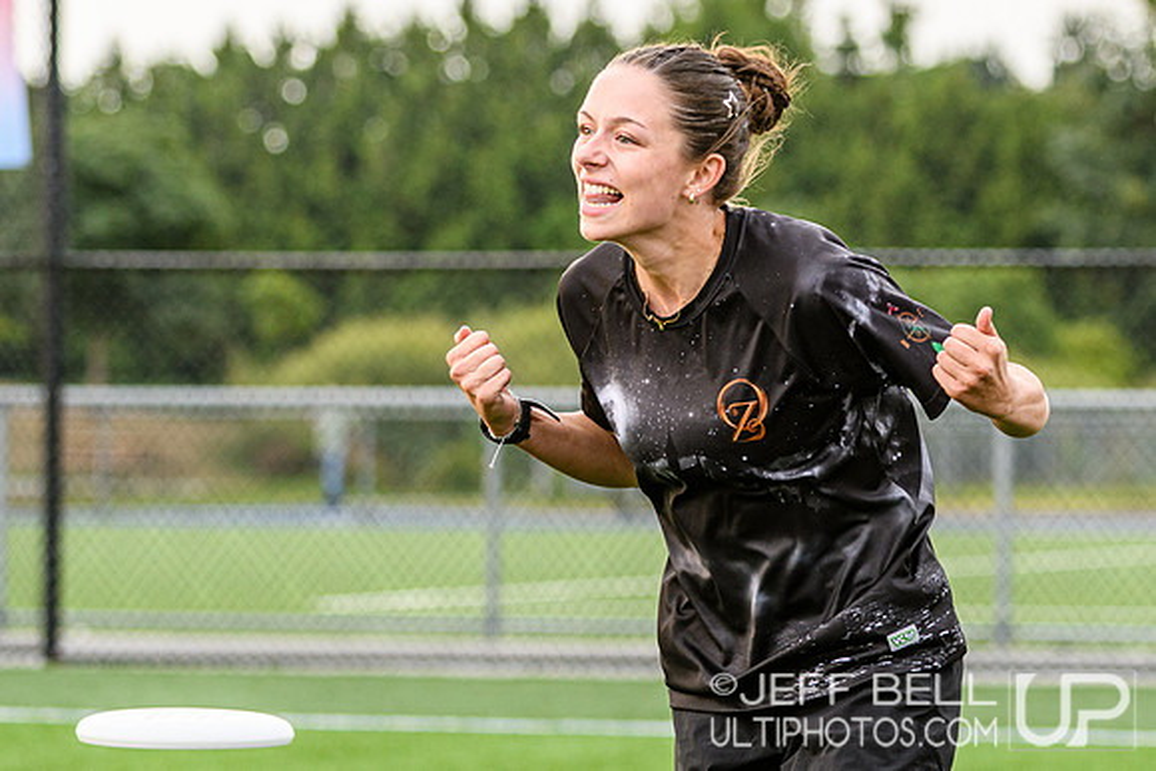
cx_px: 729
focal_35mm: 215
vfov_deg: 6.4
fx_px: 6920
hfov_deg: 9.5
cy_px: 191
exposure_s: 1/1250
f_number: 3.2
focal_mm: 95
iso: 250
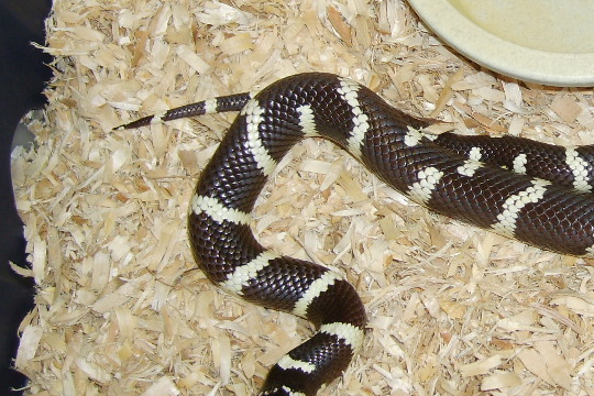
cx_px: 544
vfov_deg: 19.5
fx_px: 1138
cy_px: 84
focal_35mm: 69
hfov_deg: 28.1
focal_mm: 5.8
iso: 100
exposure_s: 1/45
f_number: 2.8
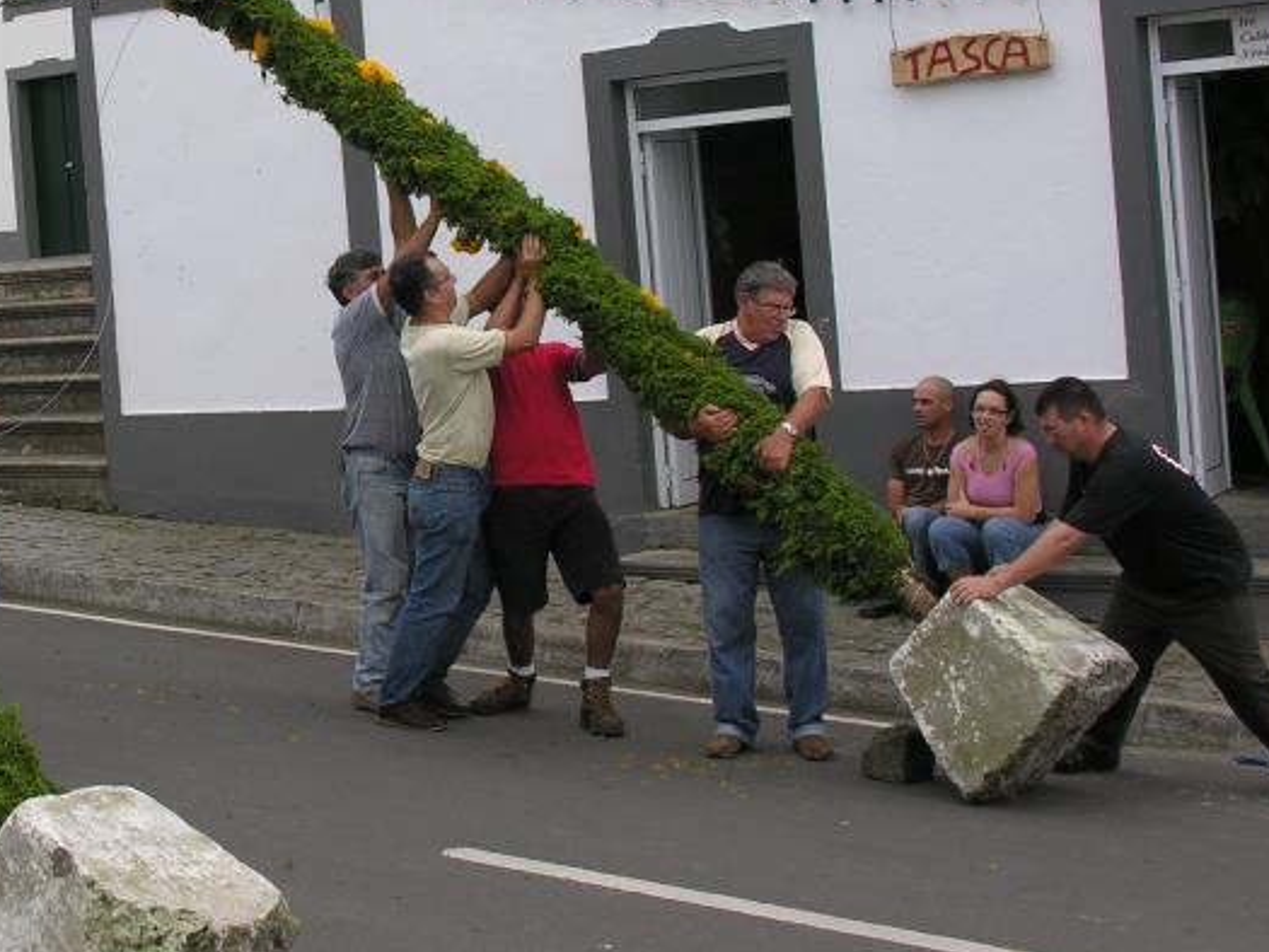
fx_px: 2860
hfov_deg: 24.4
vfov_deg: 18.8
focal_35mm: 78
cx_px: 176
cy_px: 317
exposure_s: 1/128
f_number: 5.2
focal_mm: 10.2
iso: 50
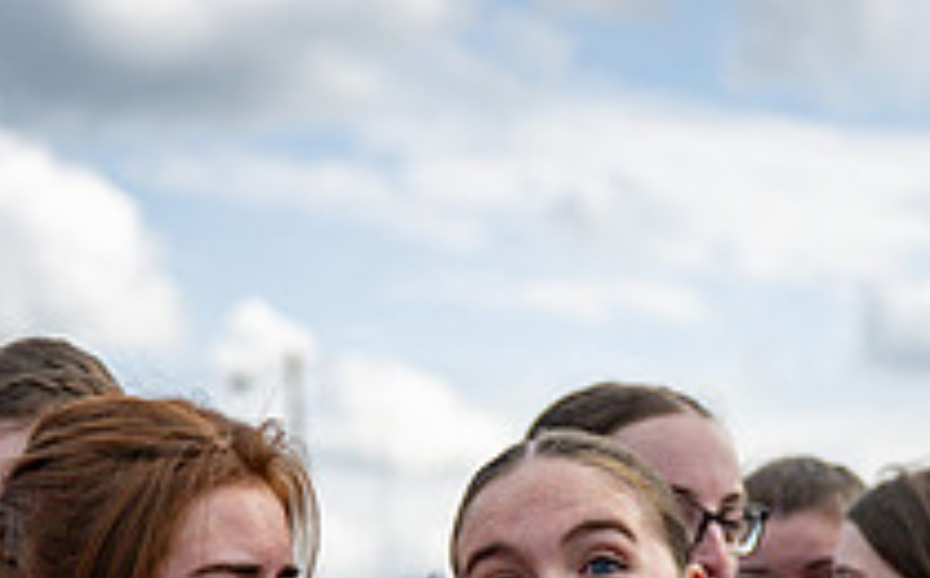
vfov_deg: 9.4
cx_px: 583
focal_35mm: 136
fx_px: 3442
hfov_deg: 15.4
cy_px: 816
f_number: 2.8
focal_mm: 48
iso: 125
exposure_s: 1/8000
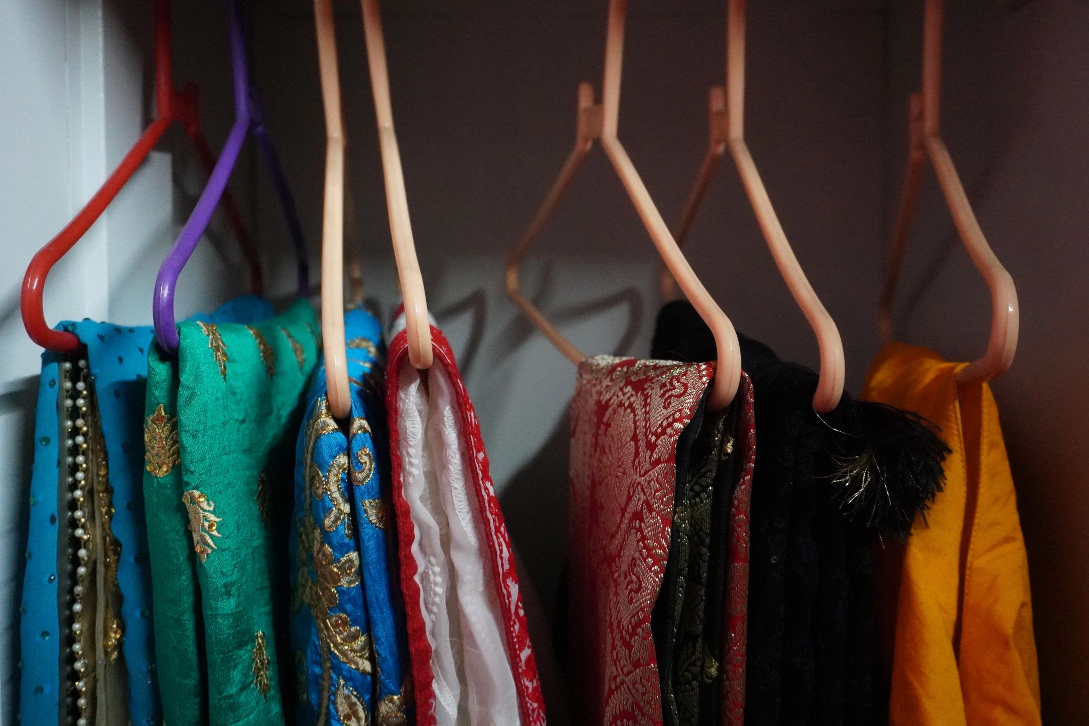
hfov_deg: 55.1
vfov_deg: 38.4
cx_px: 544
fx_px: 1044
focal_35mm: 34
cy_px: 363
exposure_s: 1/100
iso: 6400
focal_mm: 23
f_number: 4.5
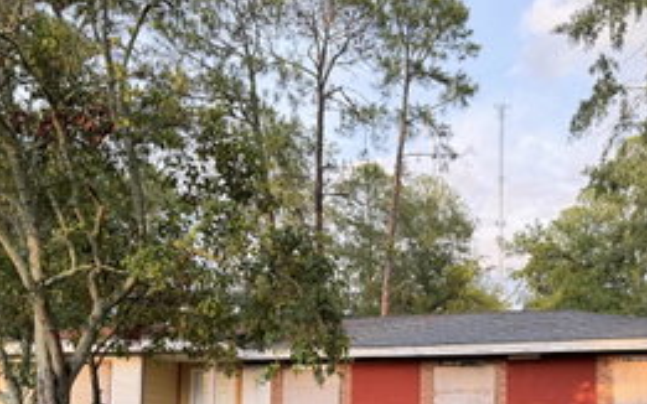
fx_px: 881
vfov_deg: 24.9
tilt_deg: +5.9
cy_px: 374
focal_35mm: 50
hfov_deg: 39.8
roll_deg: -0.3
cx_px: 434
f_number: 1.78
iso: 80
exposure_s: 1/194
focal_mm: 6.76
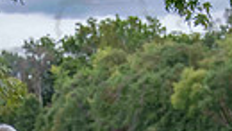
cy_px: 326
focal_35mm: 177
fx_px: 1088
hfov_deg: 12.2
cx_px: 118
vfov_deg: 6.5
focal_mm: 38
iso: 400
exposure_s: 1/640
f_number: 4.2
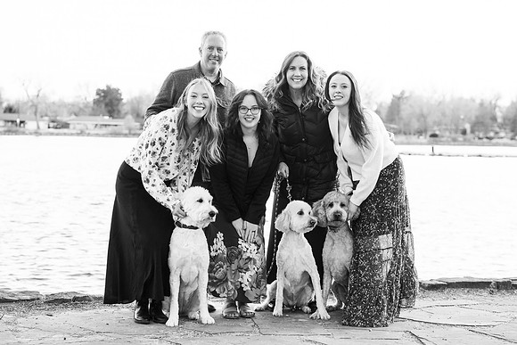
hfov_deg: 28.8
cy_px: 172
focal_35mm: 70
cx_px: 258
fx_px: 1005
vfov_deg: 19.5
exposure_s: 1/500
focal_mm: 70
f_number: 4
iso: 2000
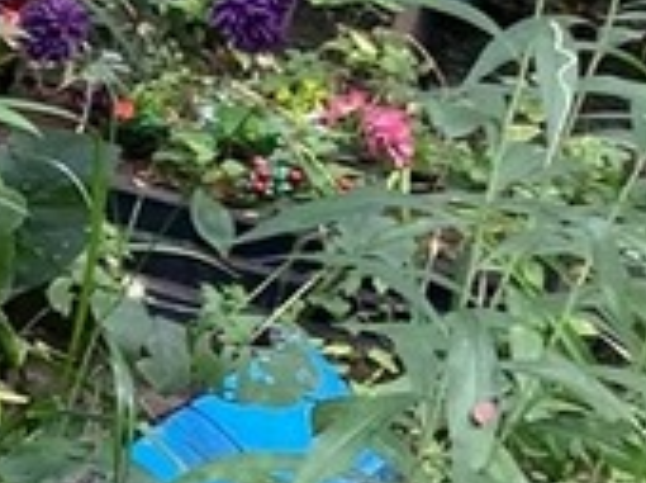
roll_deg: -6.2
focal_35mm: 157
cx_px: -657
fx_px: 2926
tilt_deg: -15.4
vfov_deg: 9.4
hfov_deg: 11.3
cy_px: 76
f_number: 1.8
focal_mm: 4.25
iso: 125
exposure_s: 1/121
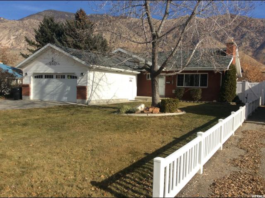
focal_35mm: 32
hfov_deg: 56.8
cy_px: 99
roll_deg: -1.1
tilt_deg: -2.8
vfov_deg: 44.2
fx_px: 245
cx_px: 132
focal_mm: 3.3
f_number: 2.4
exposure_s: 1/1546
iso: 32
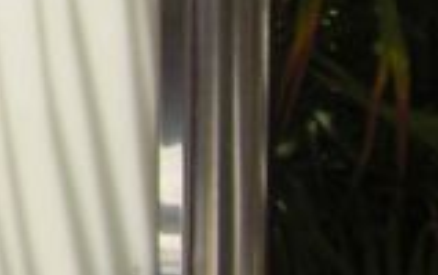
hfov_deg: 7.7
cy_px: -319
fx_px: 3097
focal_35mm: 259
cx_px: -507
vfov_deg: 5.0
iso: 64
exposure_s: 1/640
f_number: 2.7
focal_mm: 6.2
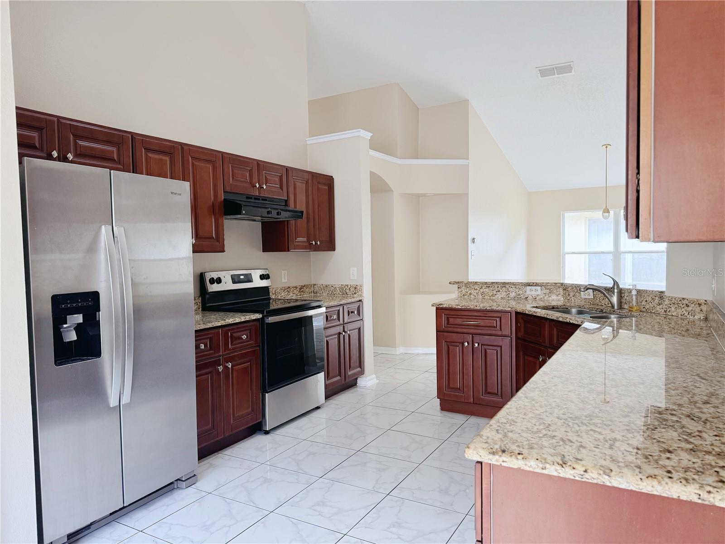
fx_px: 503
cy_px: 272
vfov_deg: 56.8
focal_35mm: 24
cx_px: 362
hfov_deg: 71.6
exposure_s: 1/91
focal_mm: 6.76
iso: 200
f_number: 1.78
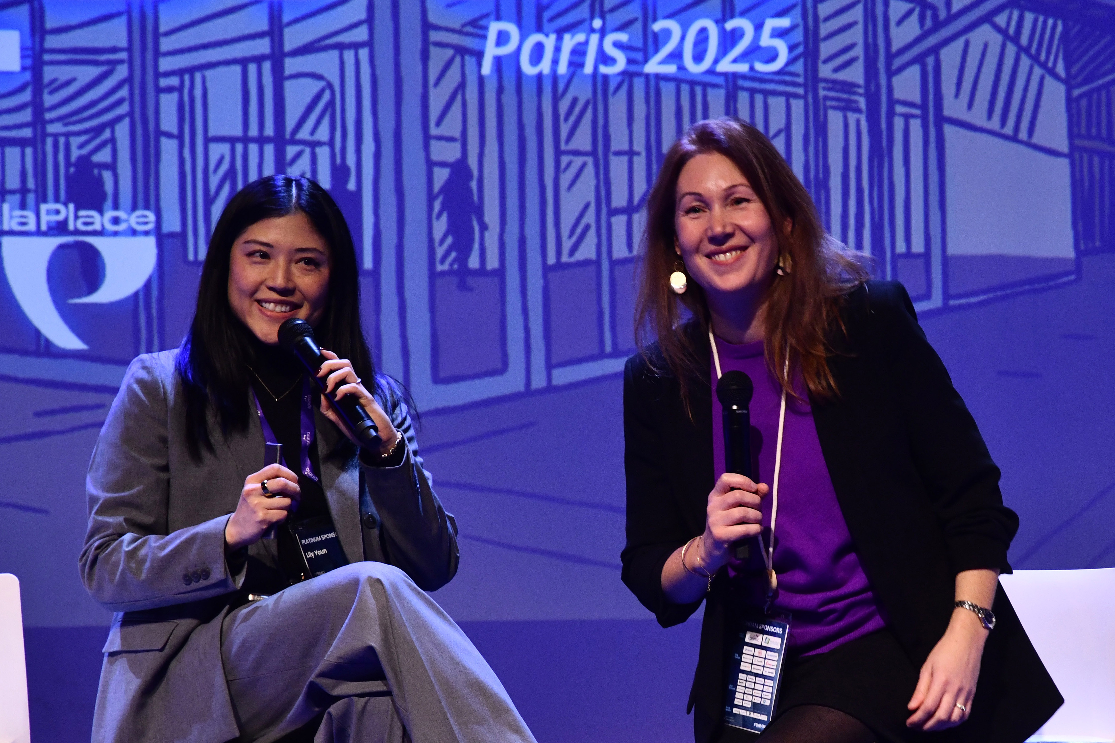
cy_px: 372
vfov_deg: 12.2
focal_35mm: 112
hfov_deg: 18.2
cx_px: 558
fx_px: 3484
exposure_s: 1/100
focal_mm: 75
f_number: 6.3
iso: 1600
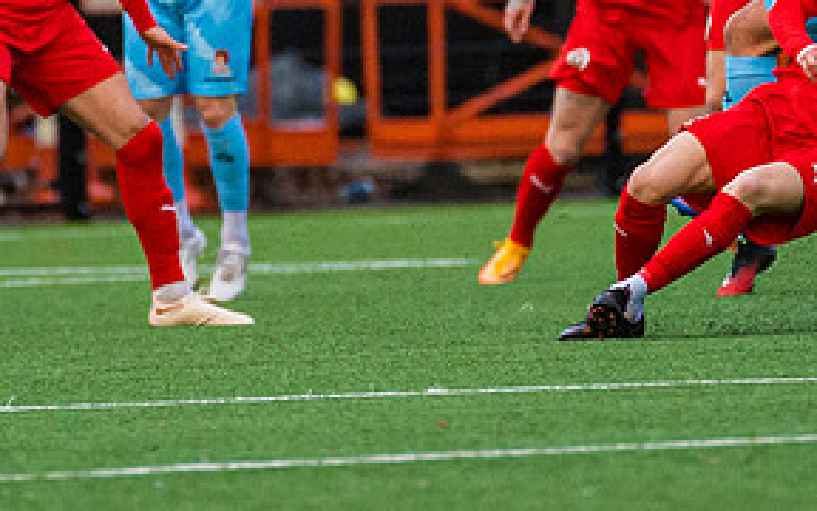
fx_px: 31239
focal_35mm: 1403
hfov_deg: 1.5
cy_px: -236
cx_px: 322
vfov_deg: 0.9
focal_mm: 300
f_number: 2.8
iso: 1600
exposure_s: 1/1600
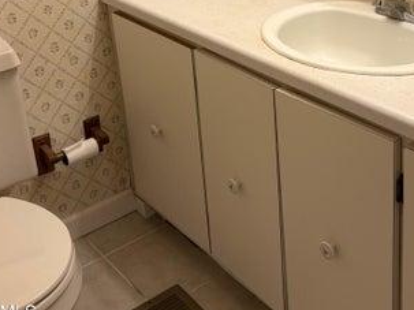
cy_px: 15
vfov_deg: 25.5
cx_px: 265
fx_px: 658
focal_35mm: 55
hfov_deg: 34.7
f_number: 1.6
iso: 64
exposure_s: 1/120
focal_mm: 5.96
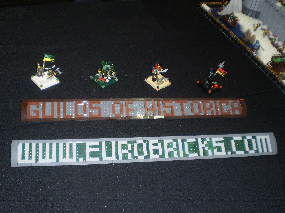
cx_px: 142
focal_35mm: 36
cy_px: 106
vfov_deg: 39.7
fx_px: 296
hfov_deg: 51.4
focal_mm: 6.3
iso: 125
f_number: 3.1
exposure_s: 1/30
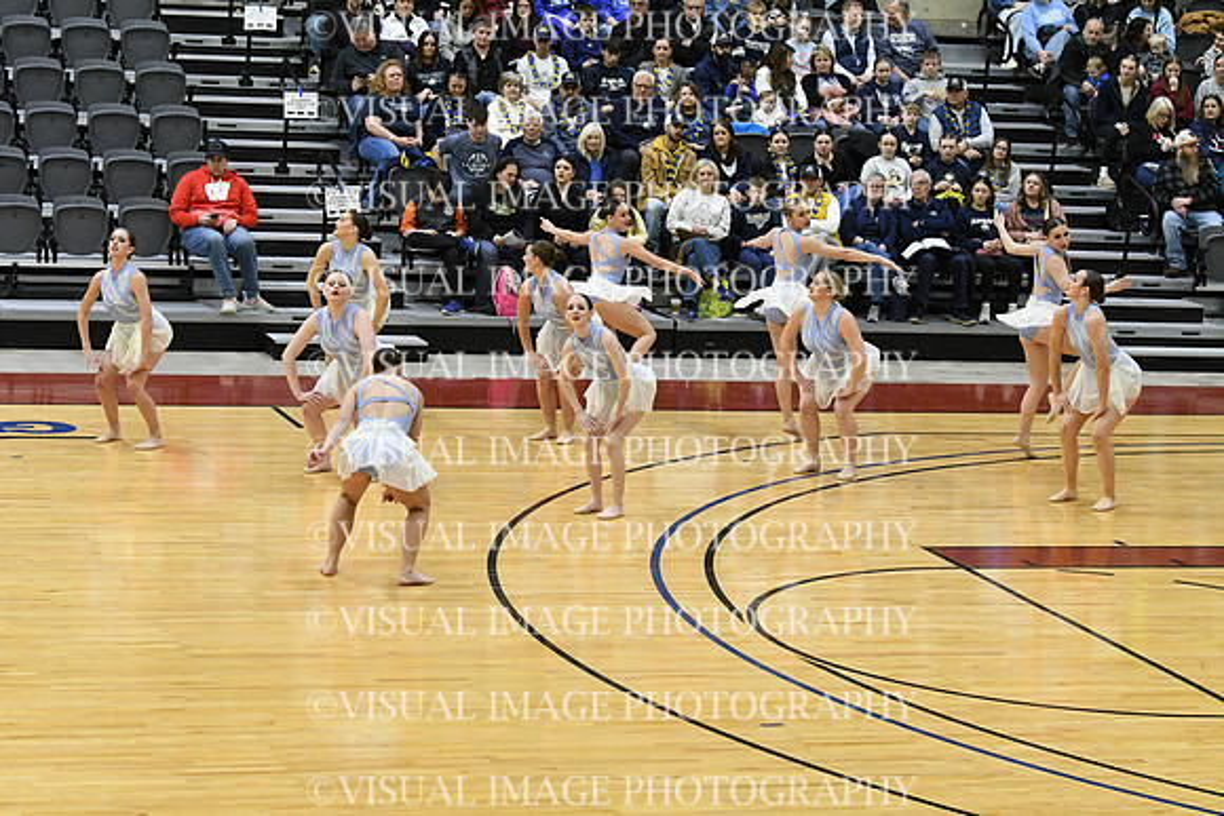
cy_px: 408
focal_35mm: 105
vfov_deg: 13.0
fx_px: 3571
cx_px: 612
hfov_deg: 19.5
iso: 5000
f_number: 4
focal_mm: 70
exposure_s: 1/400
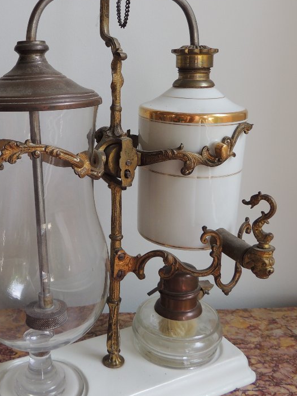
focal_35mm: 41
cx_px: 101
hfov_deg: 34.8
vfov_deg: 45.5
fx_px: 469
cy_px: 159
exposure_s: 1/30
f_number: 3
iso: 100
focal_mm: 4.3
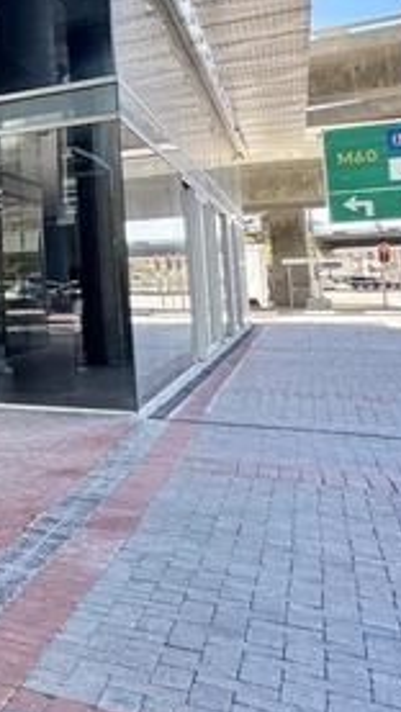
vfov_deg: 45.9
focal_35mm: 44
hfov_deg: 16.1
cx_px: -509
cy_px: 262
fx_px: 831
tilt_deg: +3.1
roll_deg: +1.8
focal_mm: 2.22
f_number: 2.2
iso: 40
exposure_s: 1/144
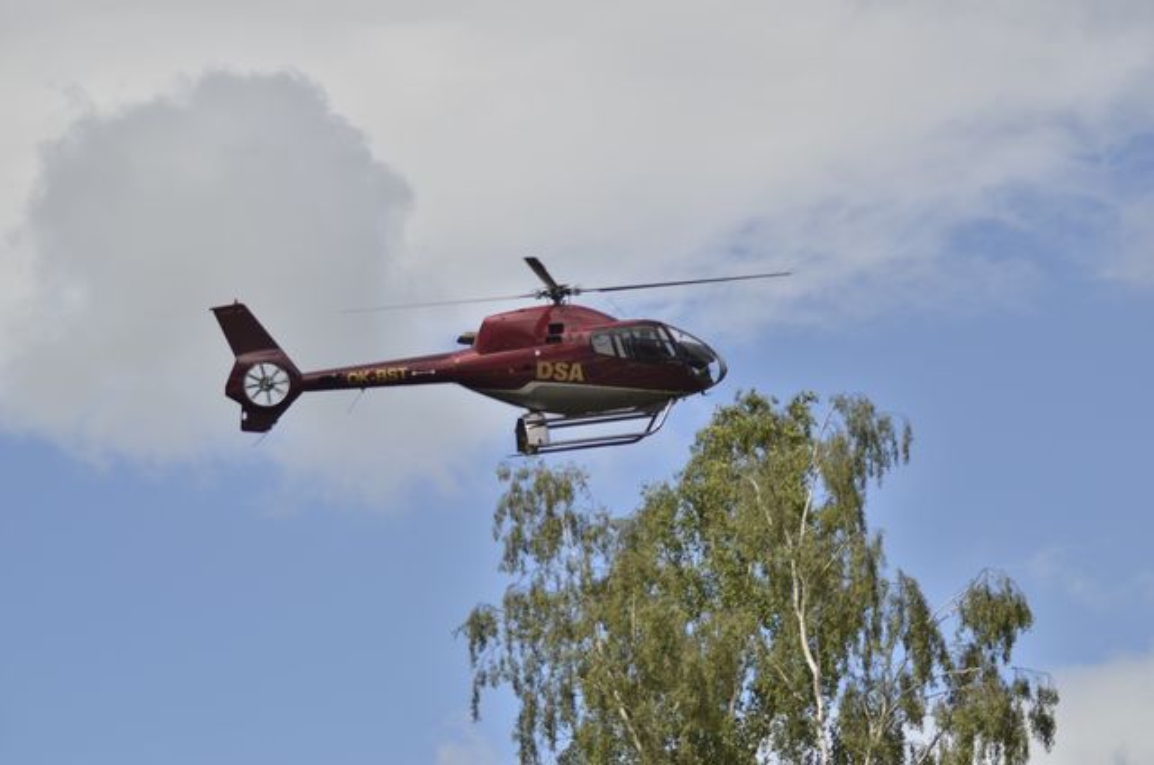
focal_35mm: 168
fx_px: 5375
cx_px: 577
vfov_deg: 8.1
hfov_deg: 12.3
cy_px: 382
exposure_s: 1/4000
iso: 100
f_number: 2.8
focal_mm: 112
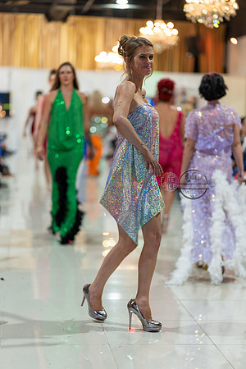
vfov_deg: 23.9
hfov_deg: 16.1
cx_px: 123
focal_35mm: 85
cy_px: 184
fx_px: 871
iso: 160
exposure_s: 1/160
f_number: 1.4
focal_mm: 85
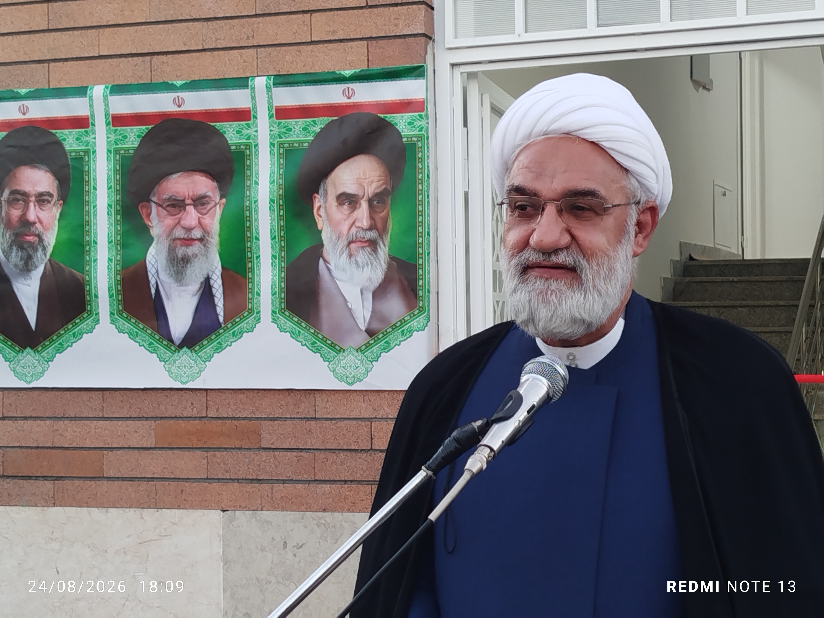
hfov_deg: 27.0
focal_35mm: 72
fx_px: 1714
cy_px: 309
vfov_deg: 20.4
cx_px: 412
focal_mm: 5.31
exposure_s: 1/50
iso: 125
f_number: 1.7
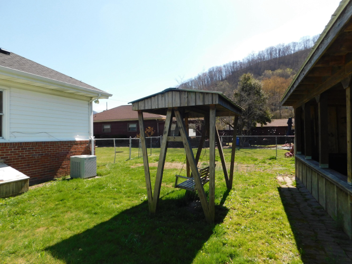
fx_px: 234
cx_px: 176
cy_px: 132
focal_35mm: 23
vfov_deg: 58.9
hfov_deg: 73.9
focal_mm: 4
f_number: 3
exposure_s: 1/1000
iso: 125
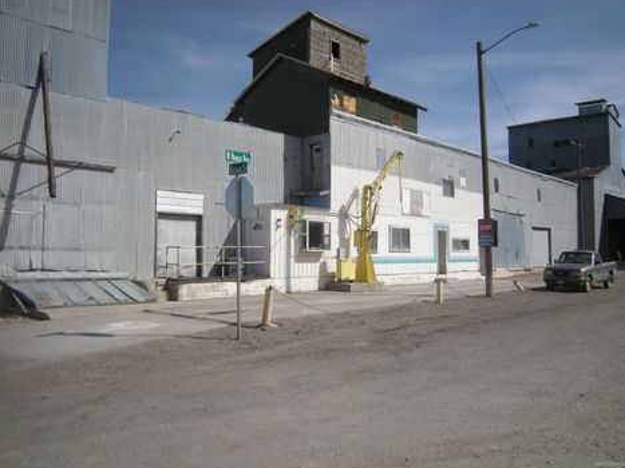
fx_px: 542
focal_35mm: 30
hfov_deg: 60.0
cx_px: 312
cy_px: 236
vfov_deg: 46.8
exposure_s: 1/524
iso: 64
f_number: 5.6
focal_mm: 4.7
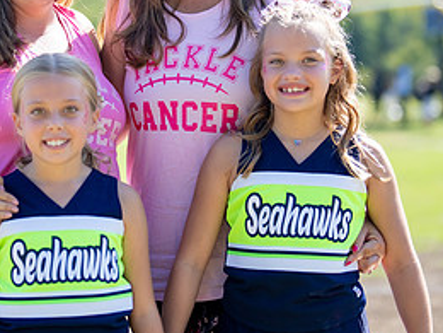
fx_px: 1664
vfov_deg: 11.4
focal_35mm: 130
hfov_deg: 15.2
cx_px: 171
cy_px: 96
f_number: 1.2
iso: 250
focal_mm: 50
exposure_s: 1/8000
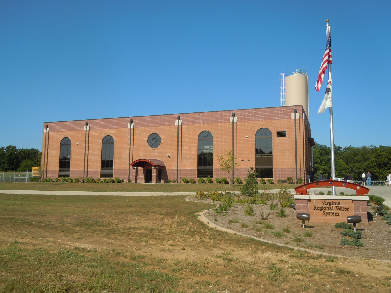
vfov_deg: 46.8
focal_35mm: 30
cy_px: 146
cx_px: 196
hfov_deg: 60.0
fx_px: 339
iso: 100
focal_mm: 5.4
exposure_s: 1/320
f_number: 7
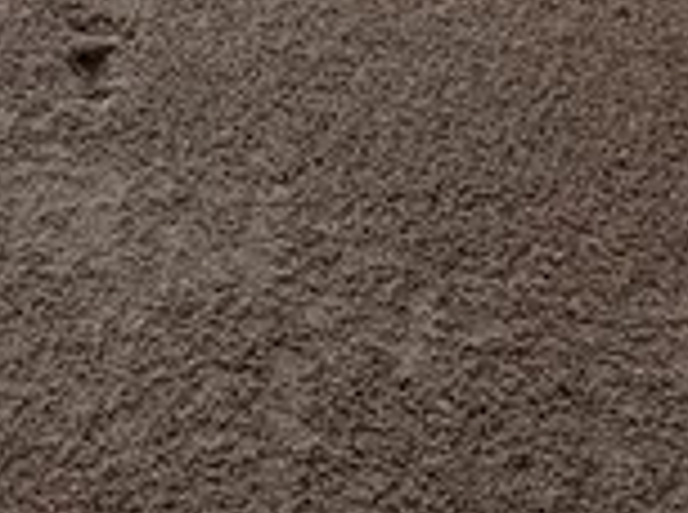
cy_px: -1210
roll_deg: +1.1
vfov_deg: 7.6
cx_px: 0
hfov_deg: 12.2
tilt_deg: -16.6
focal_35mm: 161
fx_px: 3192
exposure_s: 1/739
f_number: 1.78
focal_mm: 6.76
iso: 80
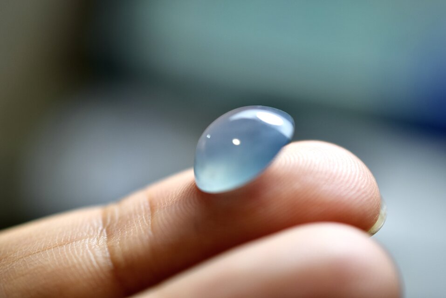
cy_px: 149
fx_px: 744
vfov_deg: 22.7
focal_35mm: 60
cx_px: 223
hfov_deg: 33.4
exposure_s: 1/160
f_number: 3.5
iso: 200
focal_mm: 40
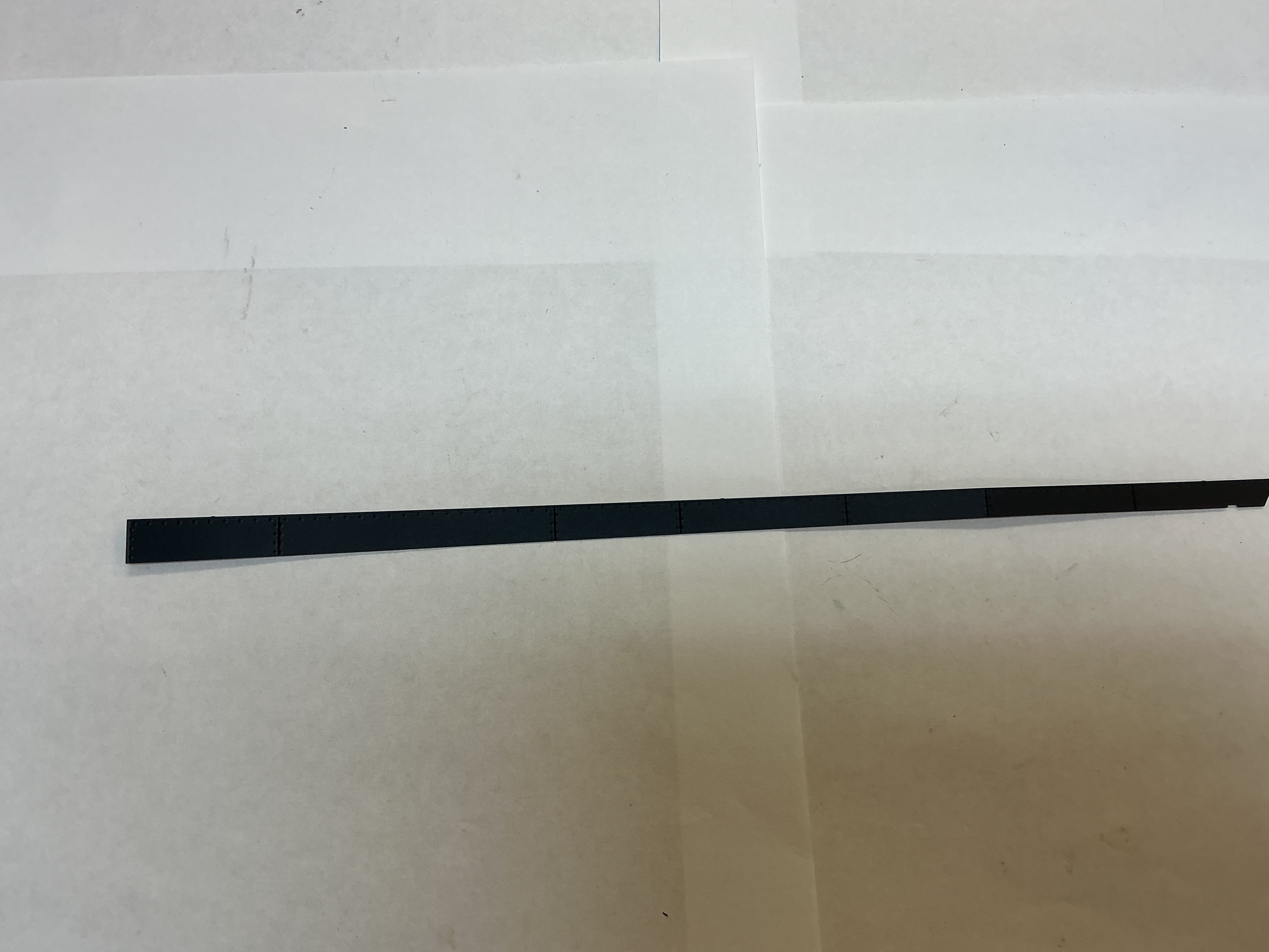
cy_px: 476
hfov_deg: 61.7
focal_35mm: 29
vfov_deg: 48.2
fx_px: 1063
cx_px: 634
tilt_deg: -80.0
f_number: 1.8
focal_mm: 3
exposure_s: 1/100
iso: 25
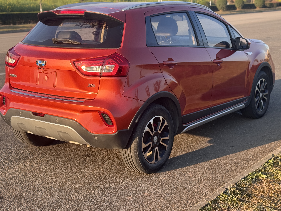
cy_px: 94
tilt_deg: -11.5
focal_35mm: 57
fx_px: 463
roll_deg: +1.9
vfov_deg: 25.6
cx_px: 140
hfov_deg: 33.8
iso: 64
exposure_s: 1/1011
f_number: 1.78
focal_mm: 6.76
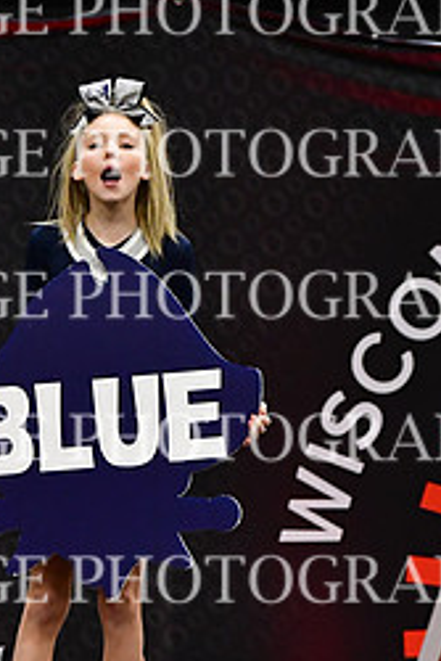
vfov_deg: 4.4
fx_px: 8605
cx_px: 51
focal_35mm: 469
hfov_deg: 2.9
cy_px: 650
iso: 4000
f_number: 3.5
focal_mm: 135
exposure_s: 1/500
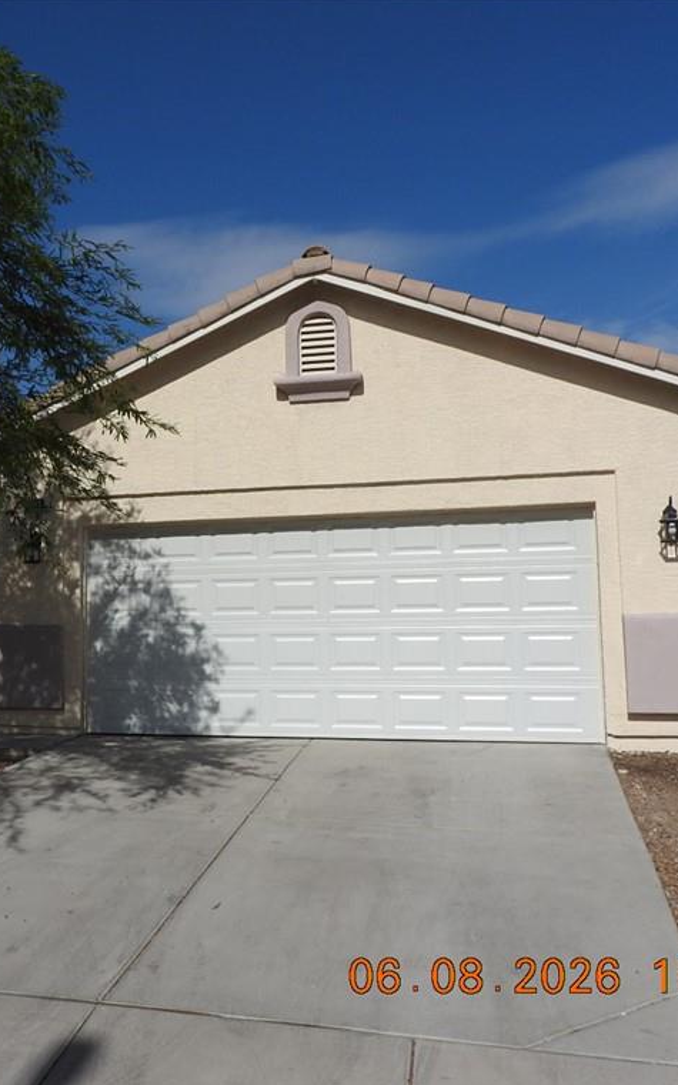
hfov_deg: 31.0
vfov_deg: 49.3
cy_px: 542
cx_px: 117
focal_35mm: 40
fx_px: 1183
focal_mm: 5
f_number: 5
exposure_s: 1/1600
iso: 100
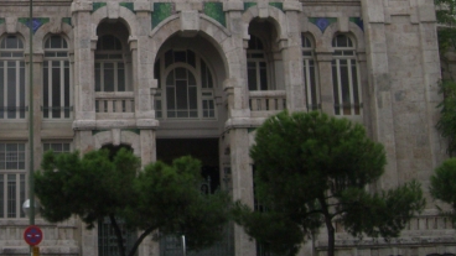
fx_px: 1076
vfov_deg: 13.4
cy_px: -17
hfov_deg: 23.6
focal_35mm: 89
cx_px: 105
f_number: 3
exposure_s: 1/125
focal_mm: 7.6
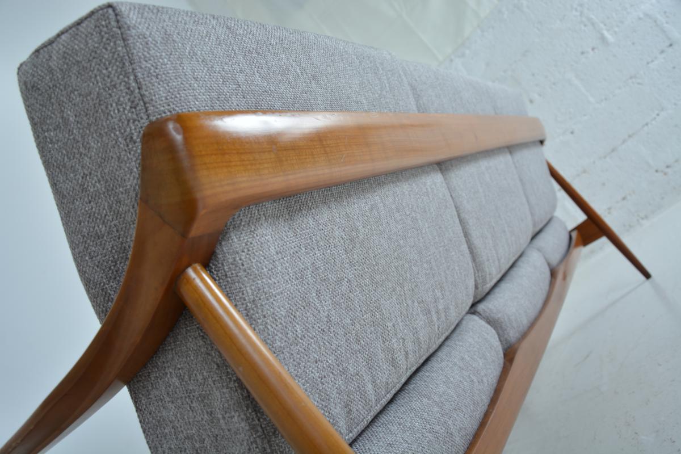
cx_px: 340
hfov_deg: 59.5
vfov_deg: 41.7
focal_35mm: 32
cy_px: 227
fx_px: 596
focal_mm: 21
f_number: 4.5
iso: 160
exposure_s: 1/125
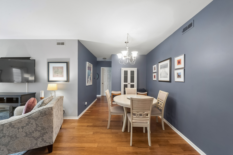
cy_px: 78
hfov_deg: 108.4
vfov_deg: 85.4
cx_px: 116
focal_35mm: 13
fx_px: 84
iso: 400
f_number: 8
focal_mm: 13
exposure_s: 1/5
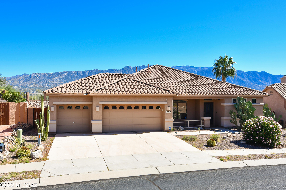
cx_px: 145
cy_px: 96
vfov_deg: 42.3
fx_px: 246
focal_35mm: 31
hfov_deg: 60.3
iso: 100
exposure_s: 1/320
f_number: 9
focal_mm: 20
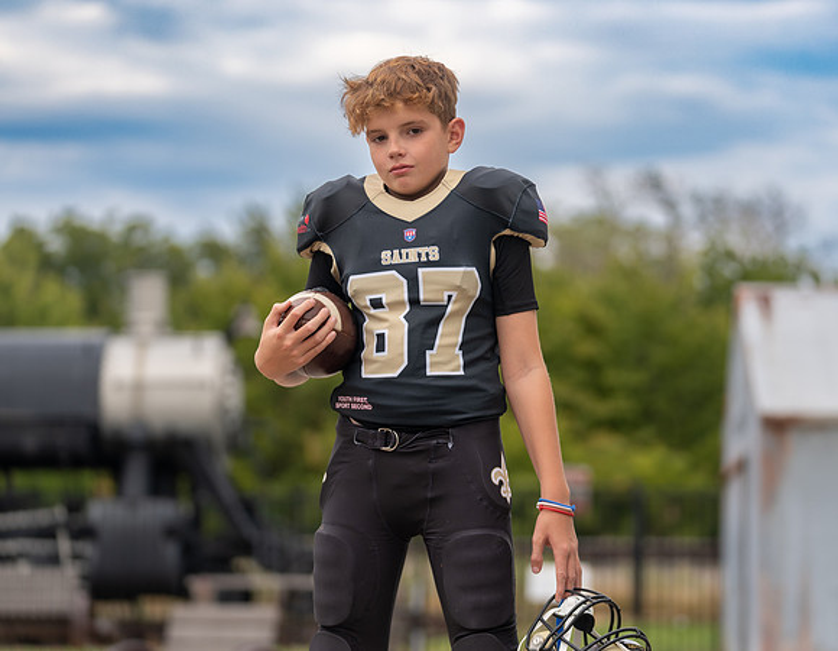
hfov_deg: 14.8
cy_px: 335
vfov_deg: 11.5
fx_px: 3233
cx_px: 475
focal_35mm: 132
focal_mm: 108
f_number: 2.8
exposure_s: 1/400
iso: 100
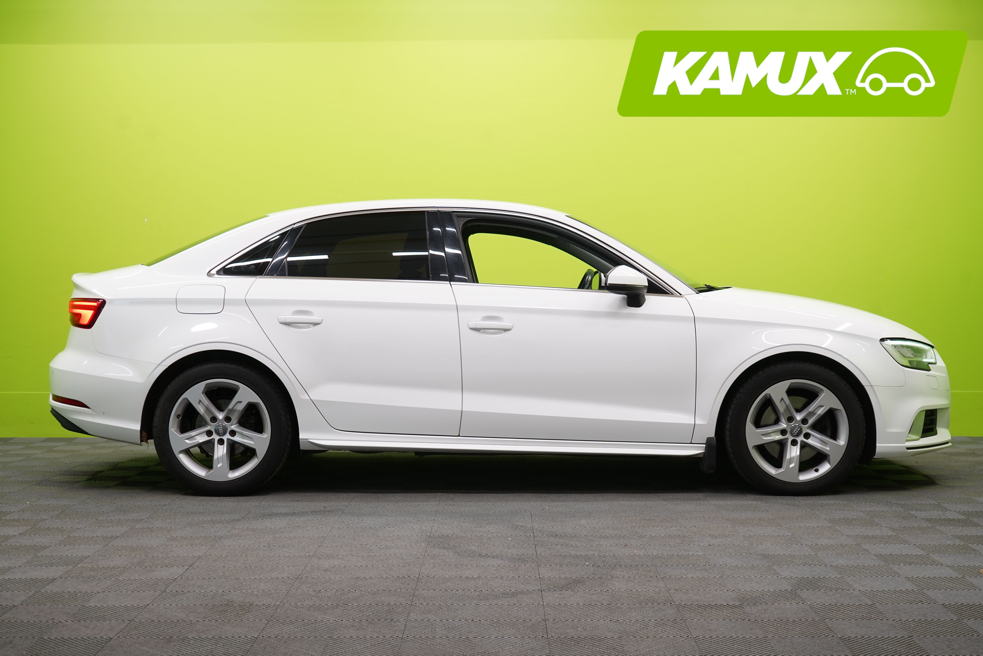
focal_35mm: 50
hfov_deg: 39.6
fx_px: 1365
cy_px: 333
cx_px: 492
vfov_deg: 27.0
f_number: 5.6
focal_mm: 49
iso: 400
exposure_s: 1/30
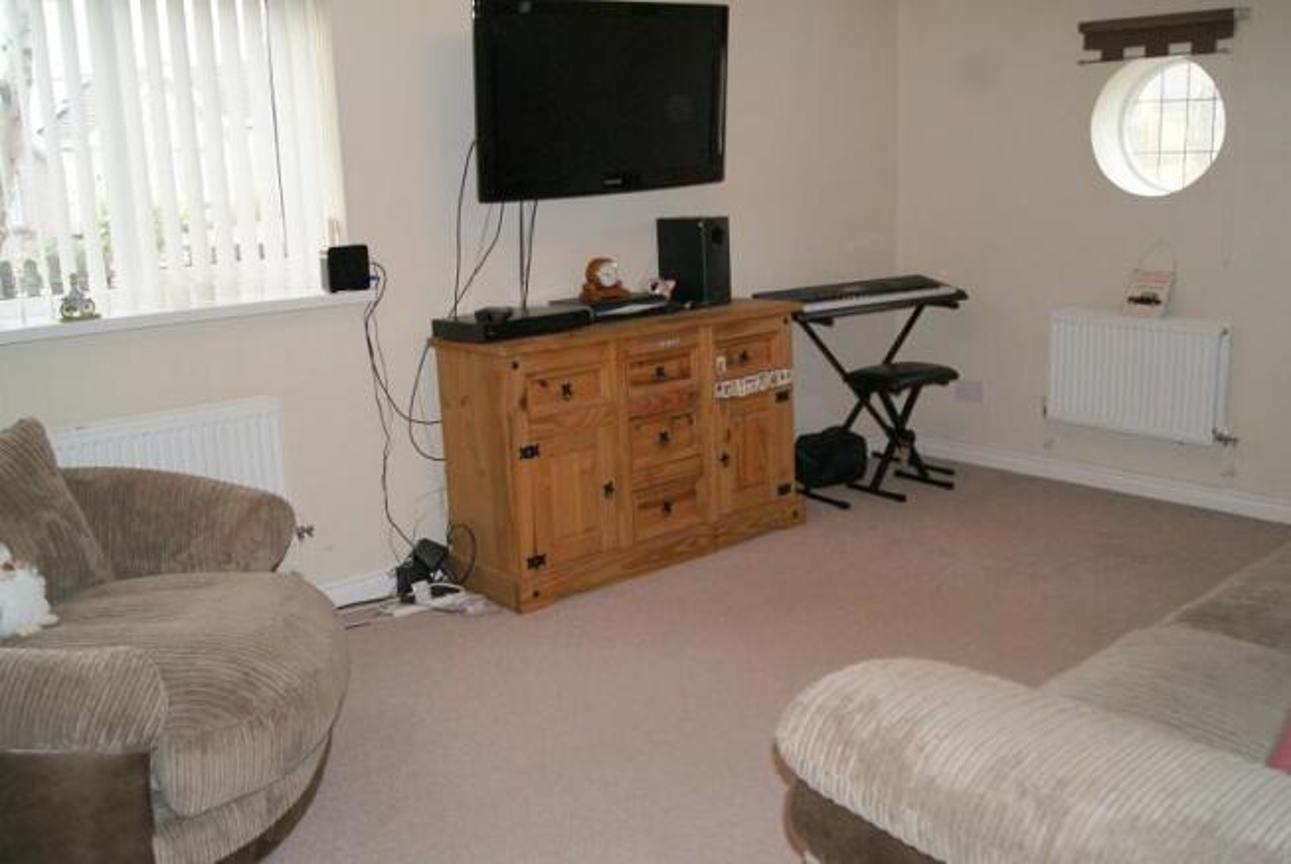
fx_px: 969
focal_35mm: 27
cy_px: 432
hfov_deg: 67.3
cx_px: 646
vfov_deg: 48.0
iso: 400
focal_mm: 18
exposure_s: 1/60
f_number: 5.6
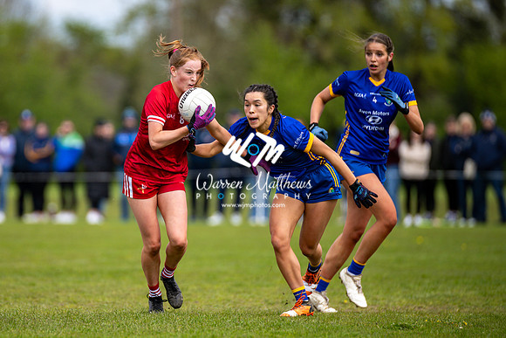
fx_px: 5752
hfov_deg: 5.0
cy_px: 188
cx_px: 161
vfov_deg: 3.4
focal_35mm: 409
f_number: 2.8
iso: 250
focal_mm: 300
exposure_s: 1/2500
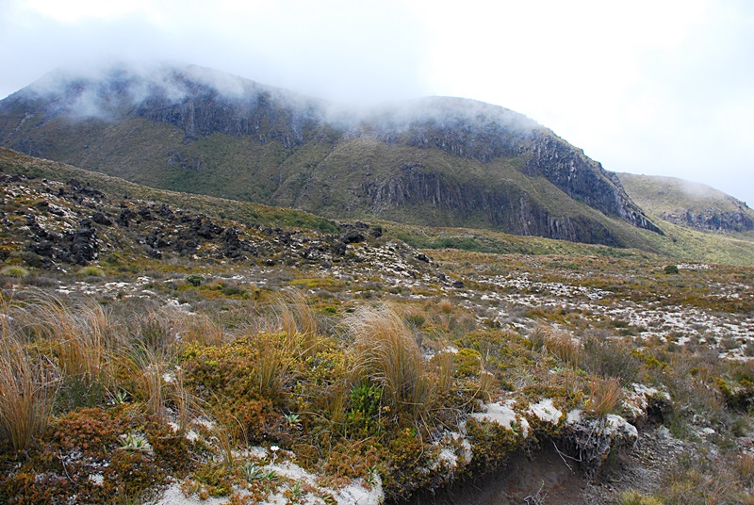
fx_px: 566
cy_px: 252
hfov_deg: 67.3
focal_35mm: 27
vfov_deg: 48.1
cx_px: 377
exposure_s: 1/800
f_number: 5.6
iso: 400
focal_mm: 18
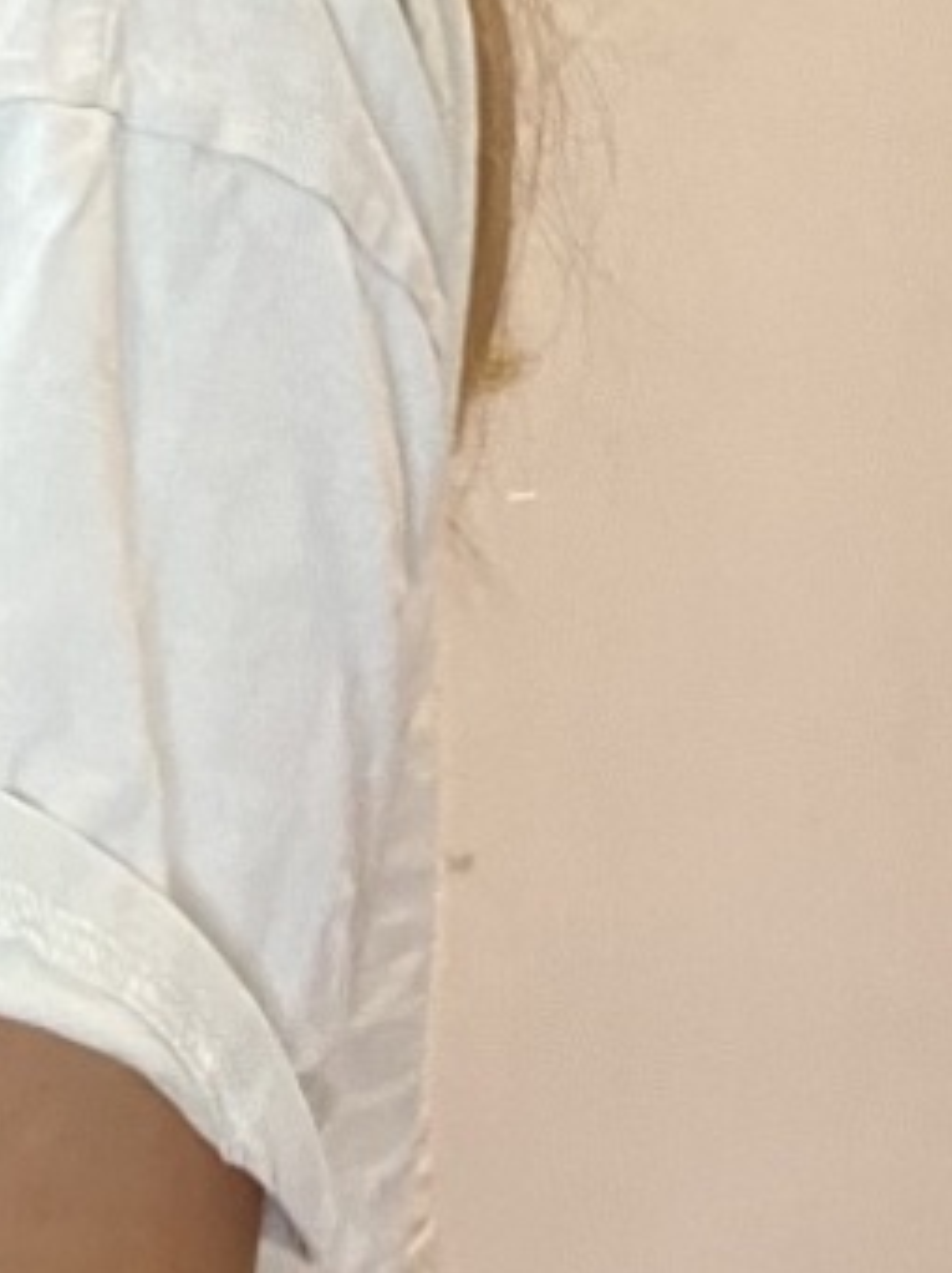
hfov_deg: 15.0
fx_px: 3453
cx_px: -302
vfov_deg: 18.5
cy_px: -640
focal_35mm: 94
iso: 320
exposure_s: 1/51
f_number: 2.2
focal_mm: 2.71
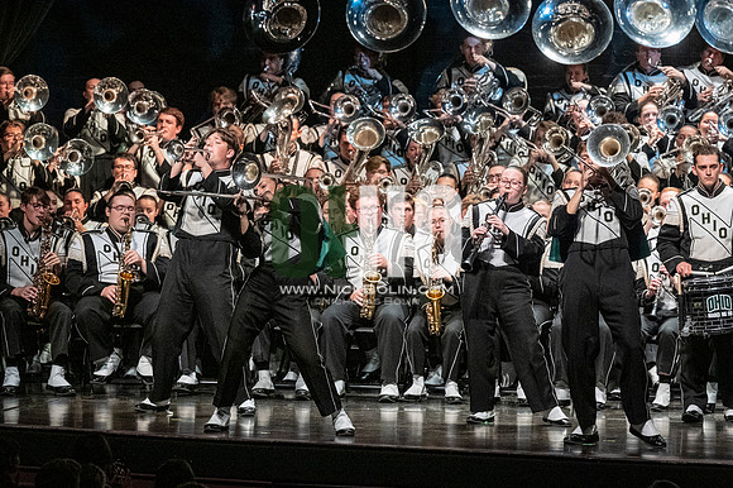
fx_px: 4416
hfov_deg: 9.5
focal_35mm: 217
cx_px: 366
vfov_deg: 6.3
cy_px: 244
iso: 4000
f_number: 4
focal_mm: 145
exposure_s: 1/500
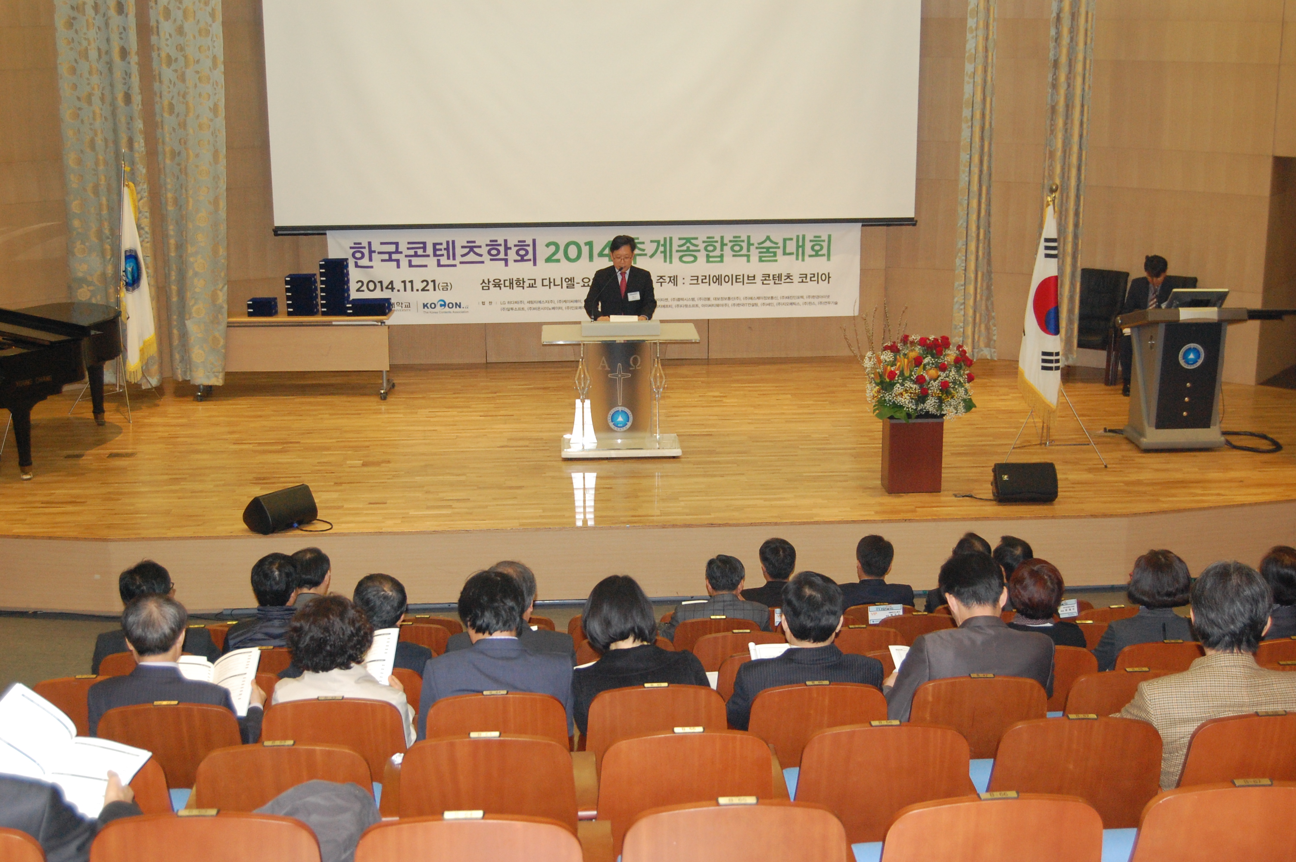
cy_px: 431
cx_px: 648
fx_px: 1726
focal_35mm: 48
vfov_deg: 28.0
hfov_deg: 41.1
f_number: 4.5
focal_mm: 32
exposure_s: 1/60
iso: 1250
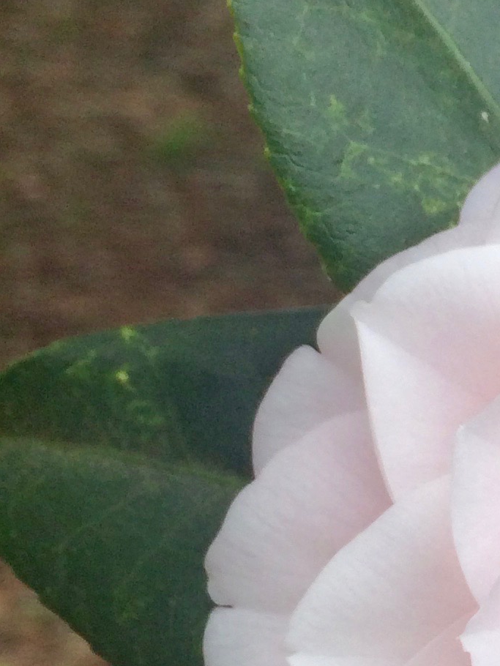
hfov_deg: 12.9
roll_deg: -0.3
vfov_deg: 18.8
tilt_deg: -25.5
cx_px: 893
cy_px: 503
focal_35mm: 104
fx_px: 2002
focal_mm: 4.15
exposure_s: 1/631
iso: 32
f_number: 2.2
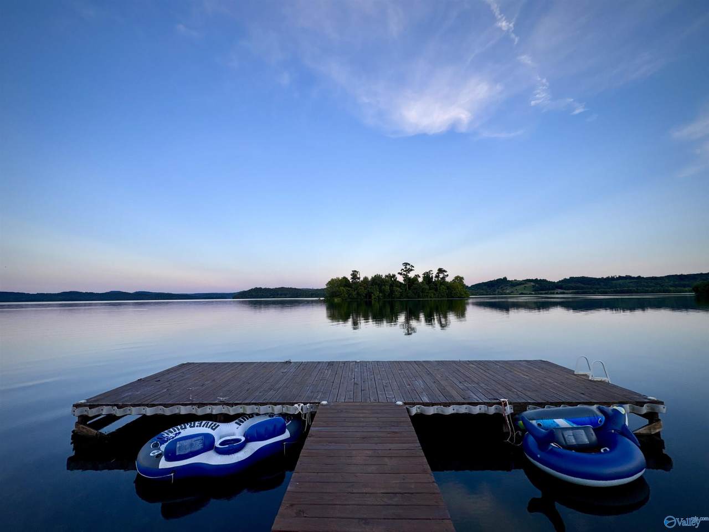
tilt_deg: +6.2
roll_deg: +0.7
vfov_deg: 85.7
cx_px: 354
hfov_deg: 102.1
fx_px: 287
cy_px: 266
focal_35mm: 14
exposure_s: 1/190
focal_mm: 2.22
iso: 40
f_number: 2.2
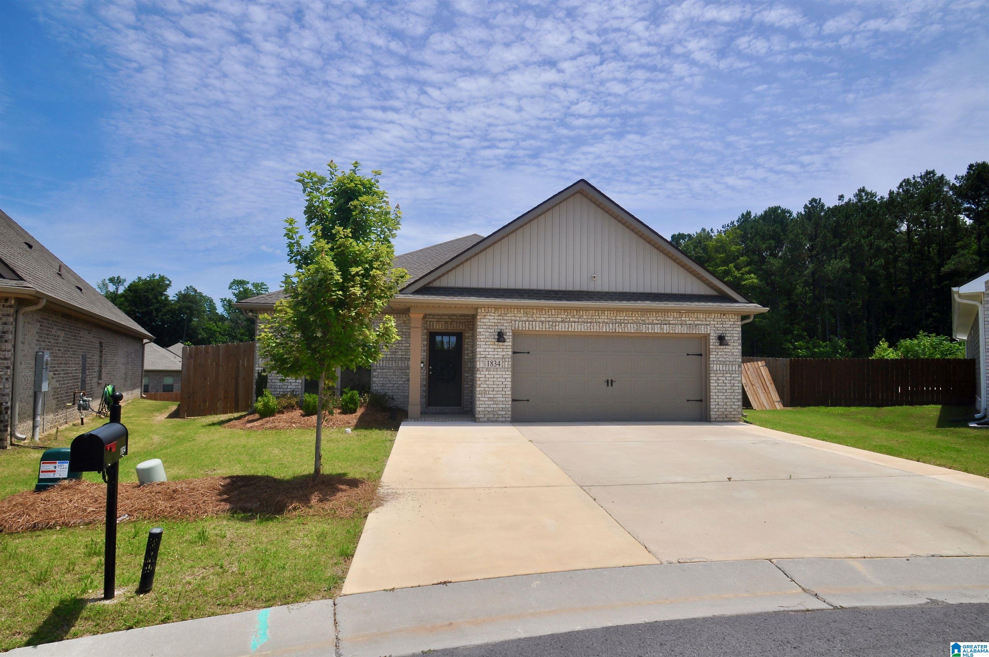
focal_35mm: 18
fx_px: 494
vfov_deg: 67.2
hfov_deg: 90.1
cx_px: 494
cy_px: 328
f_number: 10
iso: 200
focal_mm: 12
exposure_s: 1/400
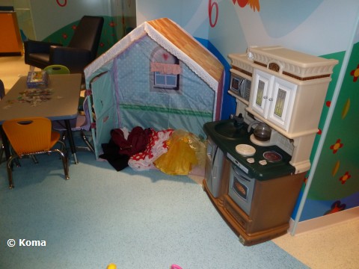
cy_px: 134
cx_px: 180
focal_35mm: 25
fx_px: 259
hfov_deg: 69.4
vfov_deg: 54.9
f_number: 3.3
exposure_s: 1/30
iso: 250
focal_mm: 4.1
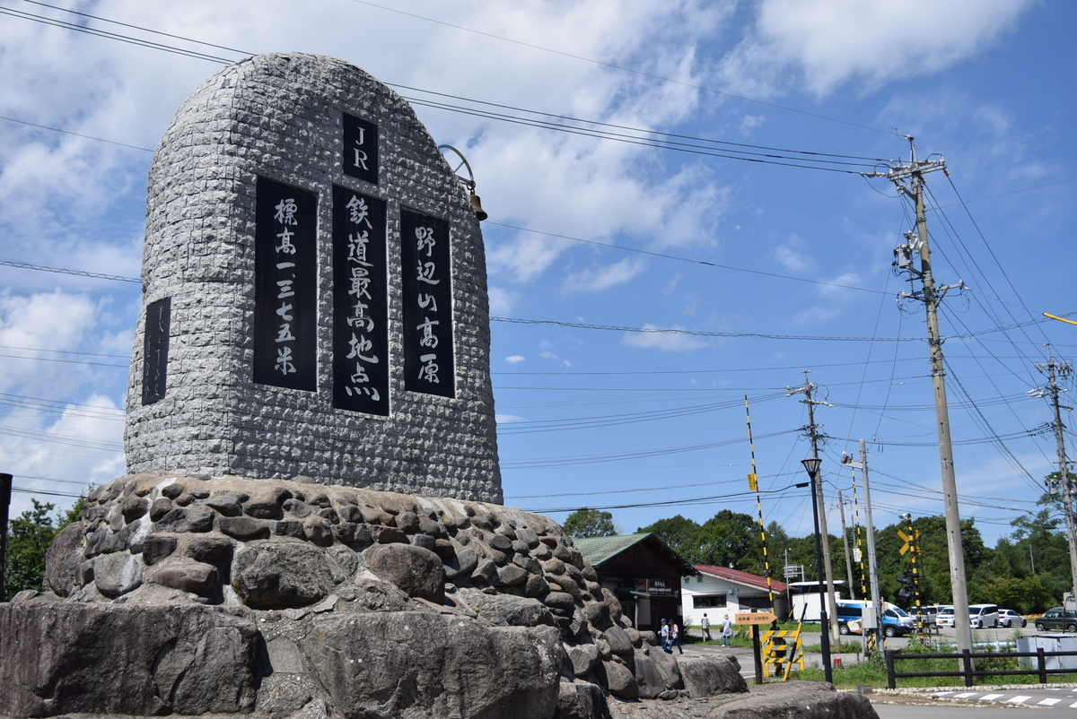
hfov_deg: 47.9
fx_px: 1212
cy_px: 360
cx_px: 538
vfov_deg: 33.1
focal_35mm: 40
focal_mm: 27
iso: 100
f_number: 5.6
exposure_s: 1/1000
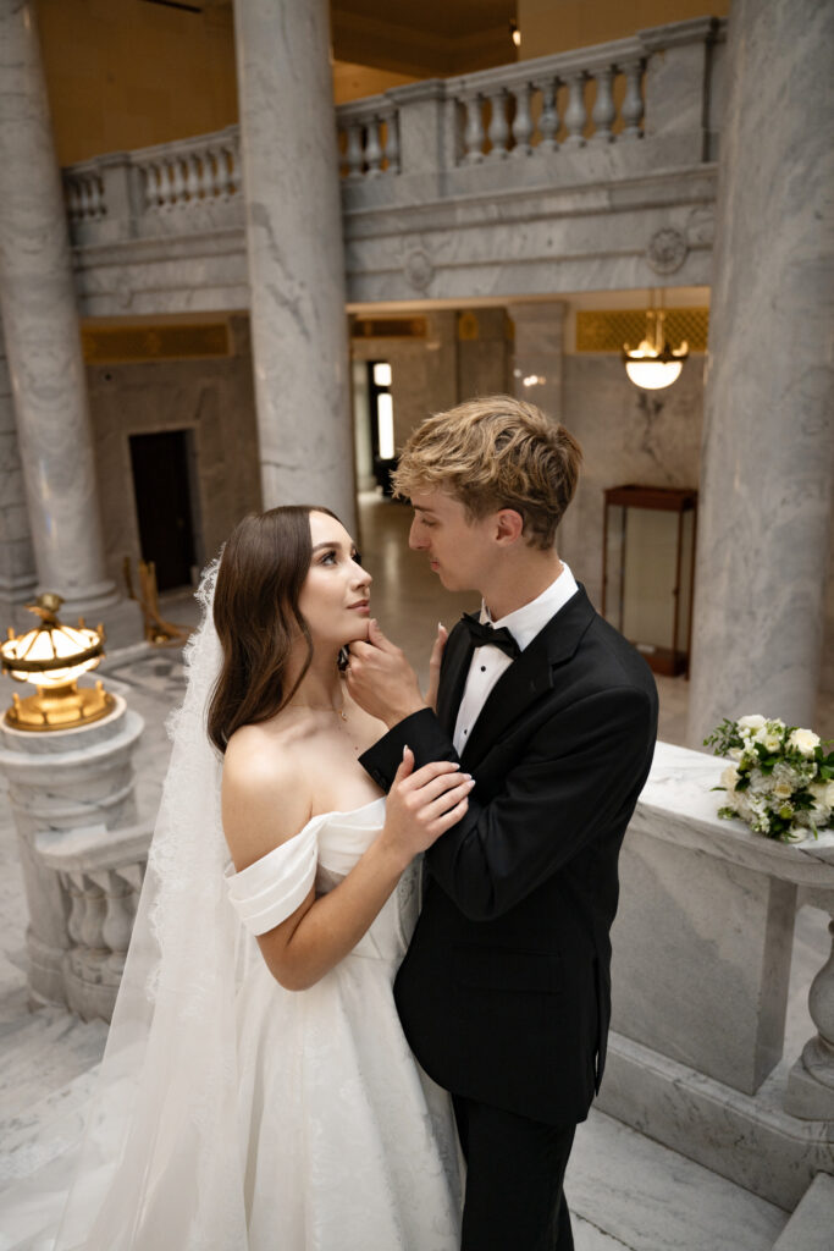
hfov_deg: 43.6
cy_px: 626
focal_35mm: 30
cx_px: 417
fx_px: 1042
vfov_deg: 61.9
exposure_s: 1/320
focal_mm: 30
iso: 320
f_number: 2.8
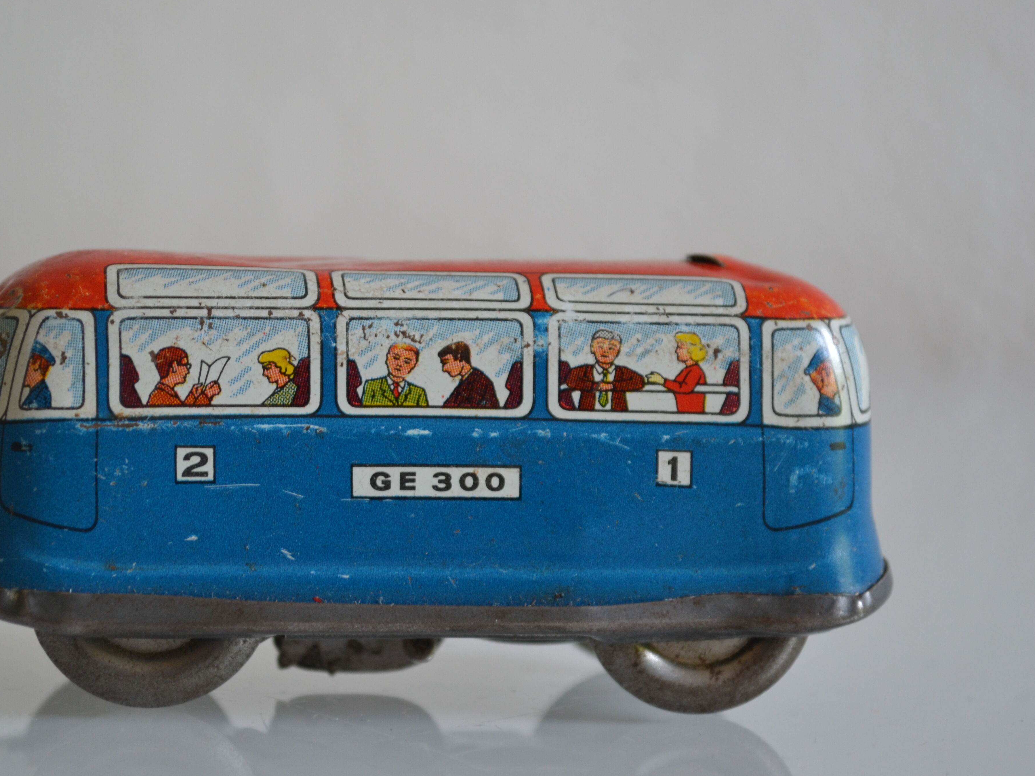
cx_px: 408
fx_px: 3038
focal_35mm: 102
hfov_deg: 19.3
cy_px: 397
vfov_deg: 14.6
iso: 400
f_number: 5.6
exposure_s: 1/30
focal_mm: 55
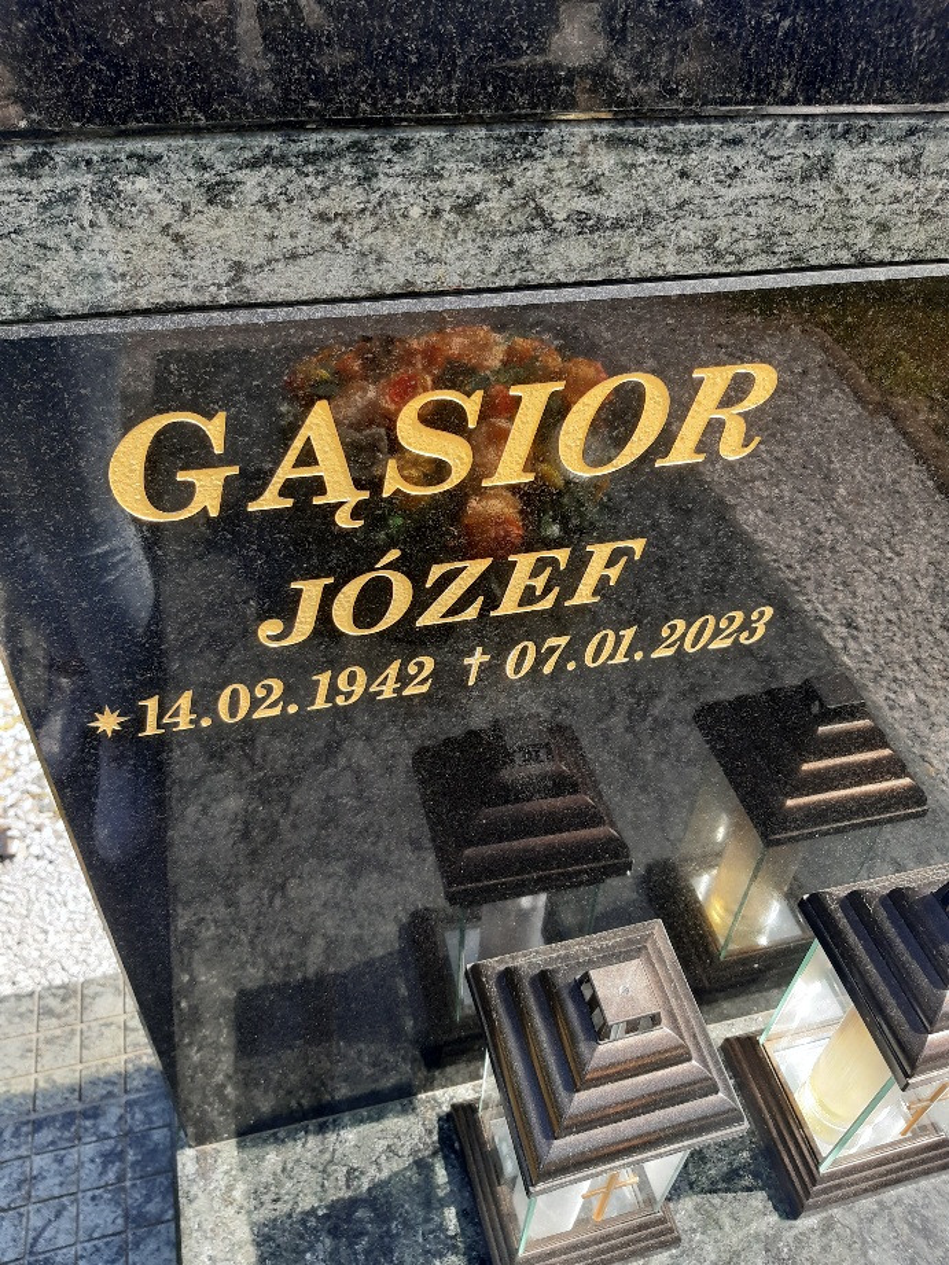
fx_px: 950
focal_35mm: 26
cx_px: 474
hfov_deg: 53.1
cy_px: 632
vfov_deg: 67.3
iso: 40
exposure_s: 1/370
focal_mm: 3.92
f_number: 1.7
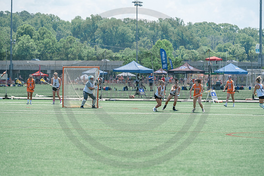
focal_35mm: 200
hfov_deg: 10.3
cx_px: 132
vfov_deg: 6.9
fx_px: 1467
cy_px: 88
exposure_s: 1/1600
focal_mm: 200
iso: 400
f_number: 5
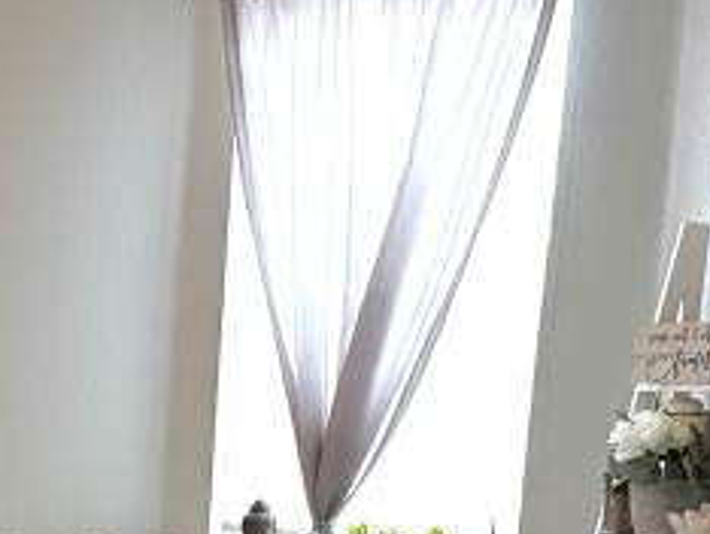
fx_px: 1684
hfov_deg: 22.6
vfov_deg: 16.9
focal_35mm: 82
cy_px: 707
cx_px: -49
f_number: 1.78
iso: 250
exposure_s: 1/120
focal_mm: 6.76
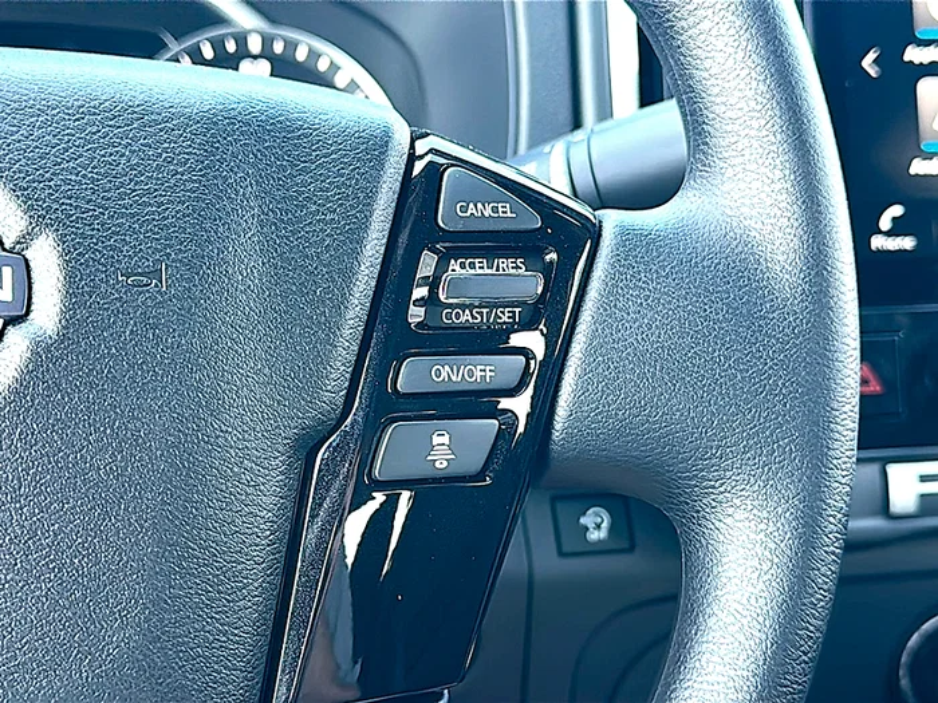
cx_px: 469
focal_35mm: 46
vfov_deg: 31.5
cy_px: 352
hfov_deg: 41.2
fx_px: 1246
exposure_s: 1/144
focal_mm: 6.86
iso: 125
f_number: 1.78
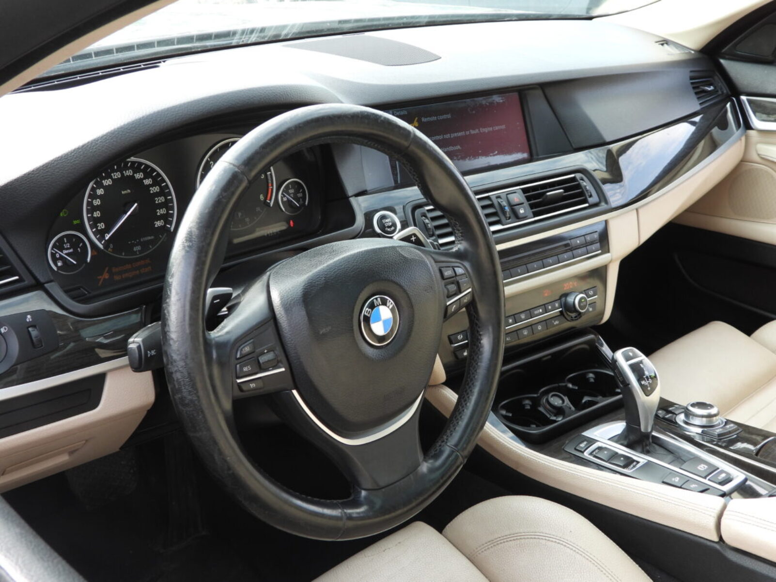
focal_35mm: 41
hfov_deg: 45.8
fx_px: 919
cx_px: 388
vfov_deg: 35.1
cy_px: 291
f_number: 3.2
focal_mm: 7.4
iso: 100
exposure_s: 1/80
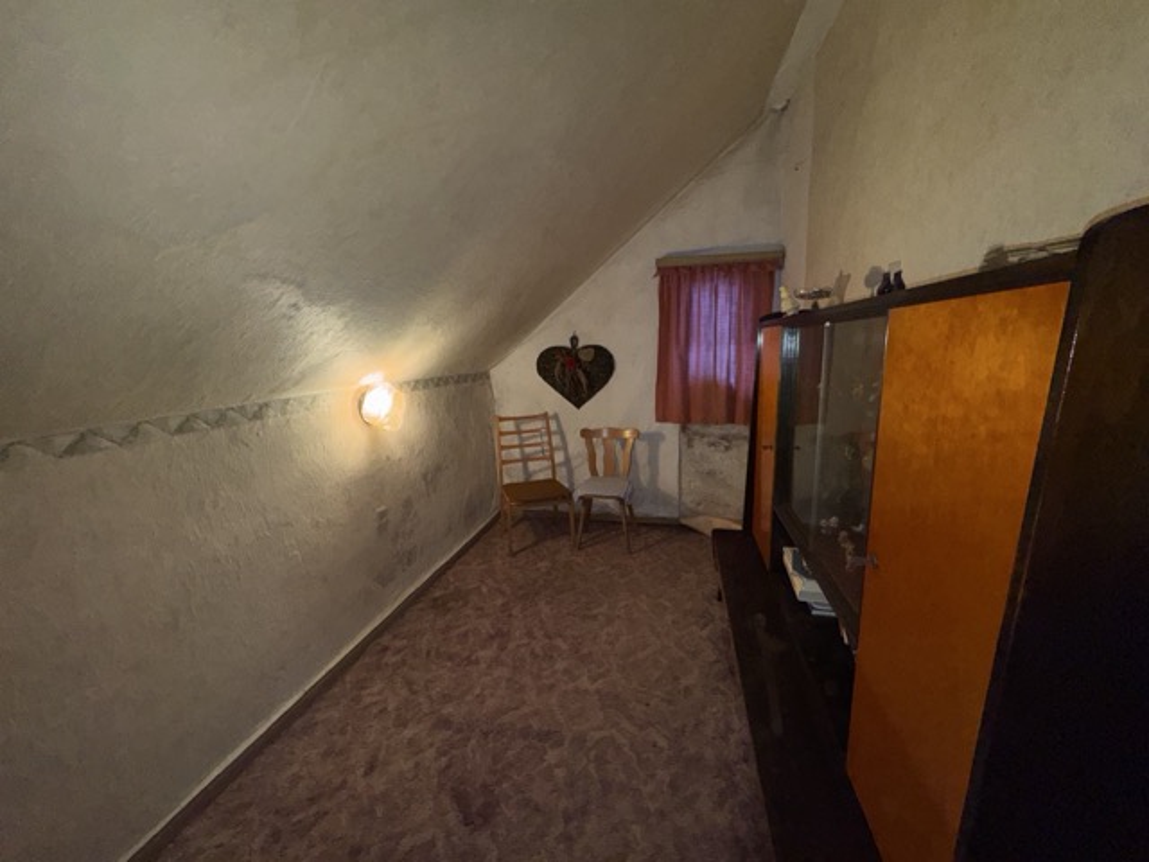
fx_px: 465
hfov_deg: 102.1
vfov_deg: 85.7
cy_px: 431
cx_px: 574
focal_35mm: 14
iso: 80
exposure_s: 1/78
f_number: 2.2
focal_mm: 2.22
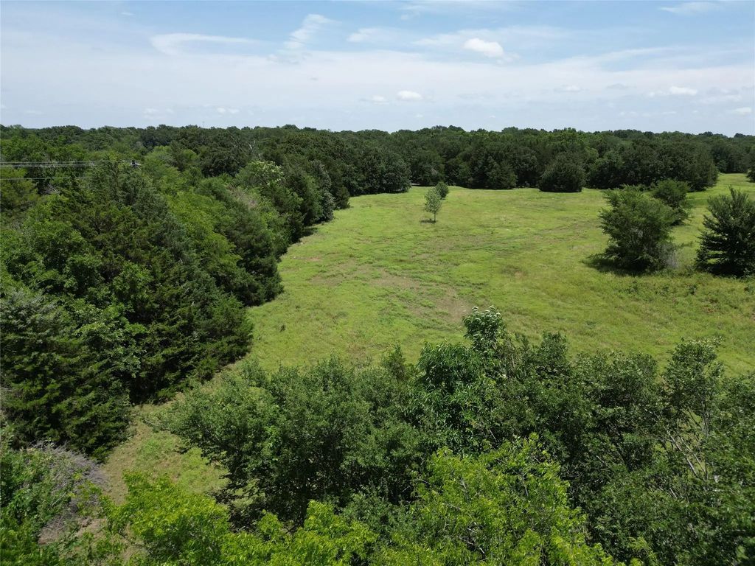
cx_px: 378
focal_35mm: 24
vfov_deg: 56.8
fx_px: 523
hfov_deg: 71.6
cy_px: 283
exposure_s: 1/2500
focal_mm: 6.72
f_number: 1.7
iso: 110
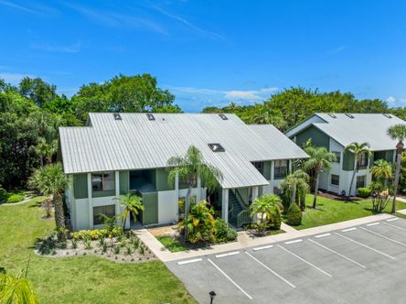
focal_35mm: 27
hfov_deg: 65.3
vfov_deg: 51.3
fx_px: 316
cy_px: 155
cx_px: 185
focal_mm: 12.29
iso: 100
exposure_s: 1/1250
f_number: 2.8
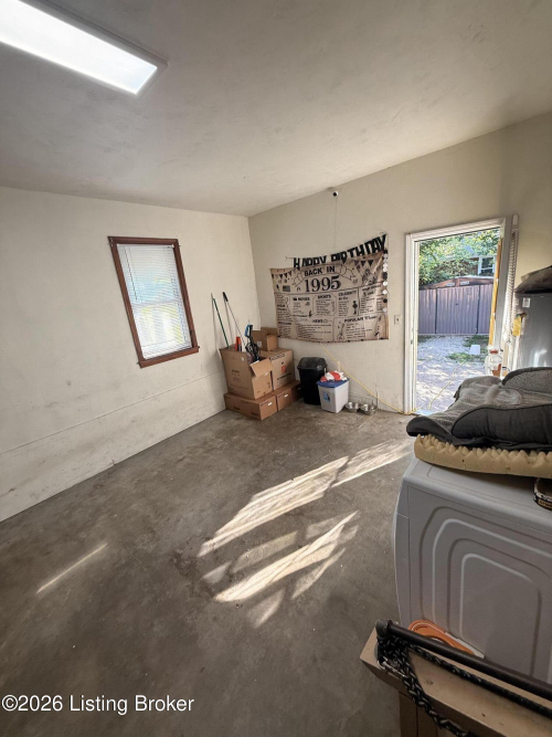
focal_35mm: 14
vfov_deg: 102.1
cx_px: 276
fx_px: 298
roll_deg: +7.0
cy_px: 368
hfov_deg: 85.7
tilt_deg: -15.4
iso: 125
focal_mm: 2.22
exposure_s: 1/120
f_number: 2.2
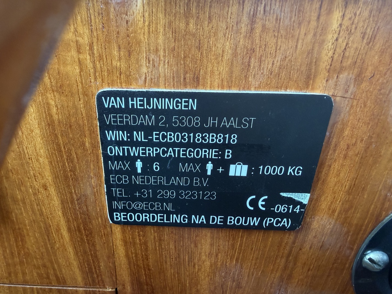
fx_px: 272
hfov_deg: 71.6
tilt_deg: -24.8
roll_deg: -1.3
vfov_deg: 56.8
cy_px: 147
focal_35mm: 24
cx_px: 196
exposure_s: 1/116
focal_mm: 2.22
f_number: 2.2
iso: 320
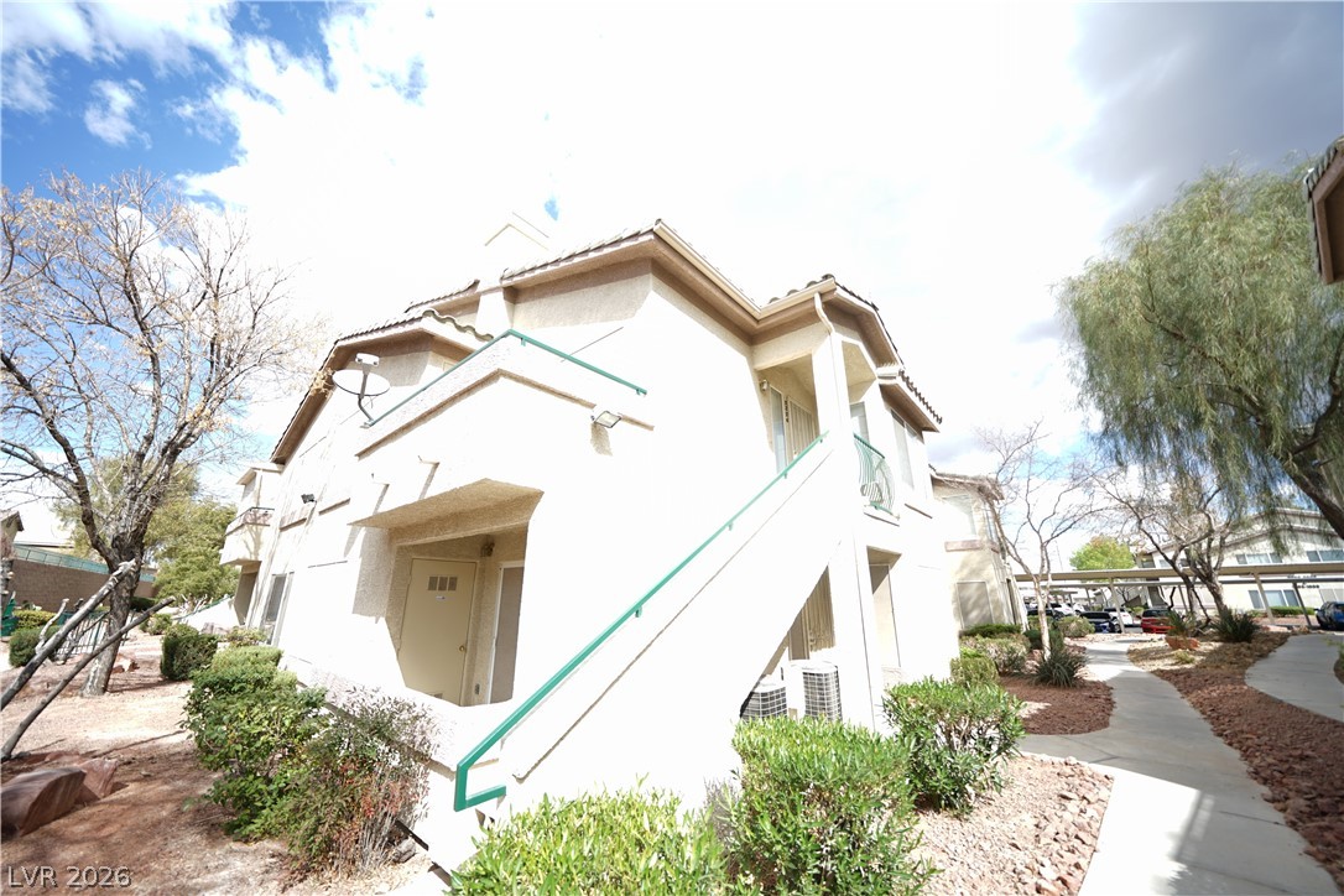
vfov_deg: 90.0
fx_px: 448
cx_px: 672
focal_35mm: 12
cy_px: 448
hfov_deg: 112.6
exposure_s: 1/200
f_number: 4
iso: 64
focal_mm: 12
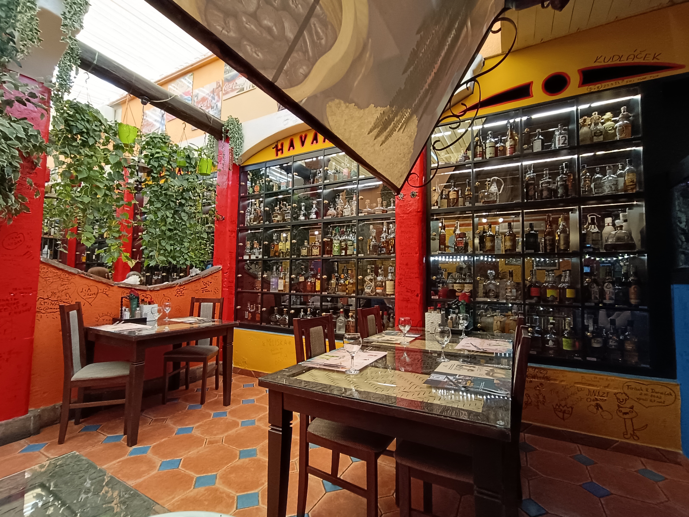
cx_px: 344
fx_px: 318
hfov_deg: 94.5
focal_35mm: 16
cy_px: 258
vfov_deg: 78.1
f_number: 2.2
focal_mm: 1.66
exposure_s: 1/50
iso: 257
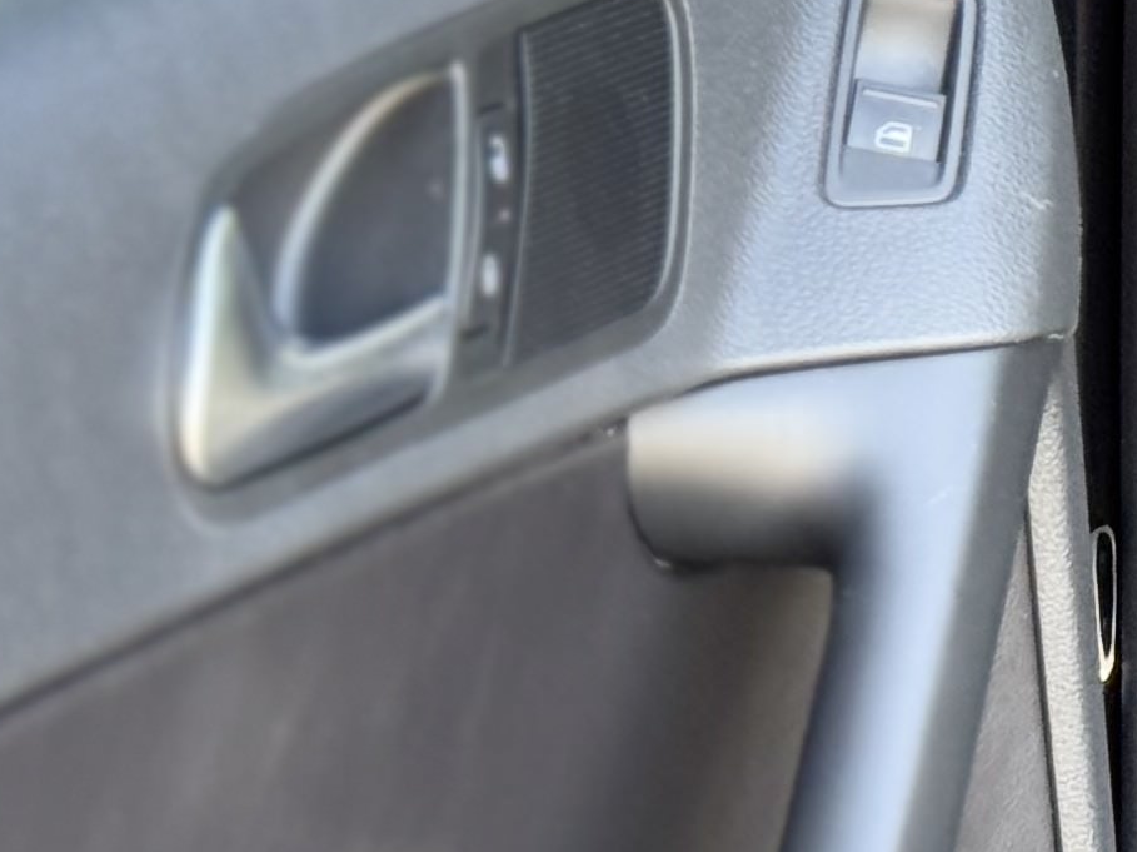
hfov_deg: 8.9
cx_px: 2044
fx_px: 6993
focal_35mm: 213
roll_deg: +2.5
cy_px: 394
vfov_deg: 7.0
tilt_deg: -20.2
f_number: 1.78
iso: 80
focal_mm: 6.76
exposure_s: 1/124
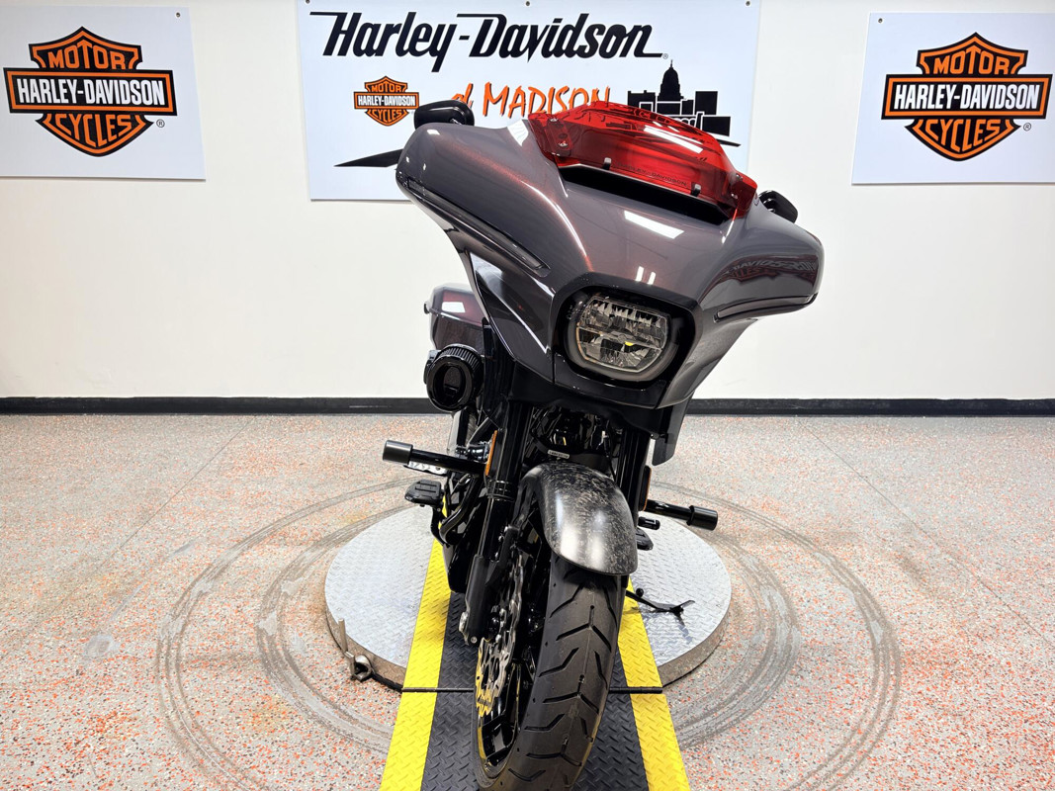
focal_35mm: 26
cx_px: 528
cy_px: 396
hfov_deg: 67.3
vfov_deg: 53.1
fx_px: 792
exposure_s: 1/120
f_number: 1.6
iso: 40
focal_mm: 5.96
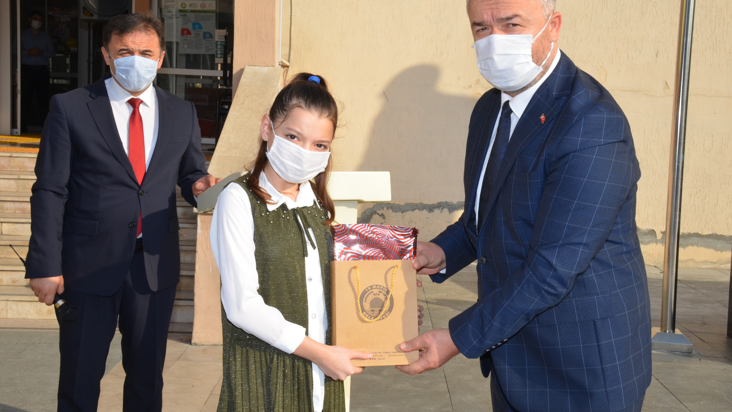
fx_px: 990
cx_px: 370
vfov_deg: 23.5
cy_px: 182
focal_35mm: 51
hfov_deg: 40.6
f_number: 18
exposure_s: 1/250
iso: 400
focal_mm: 32
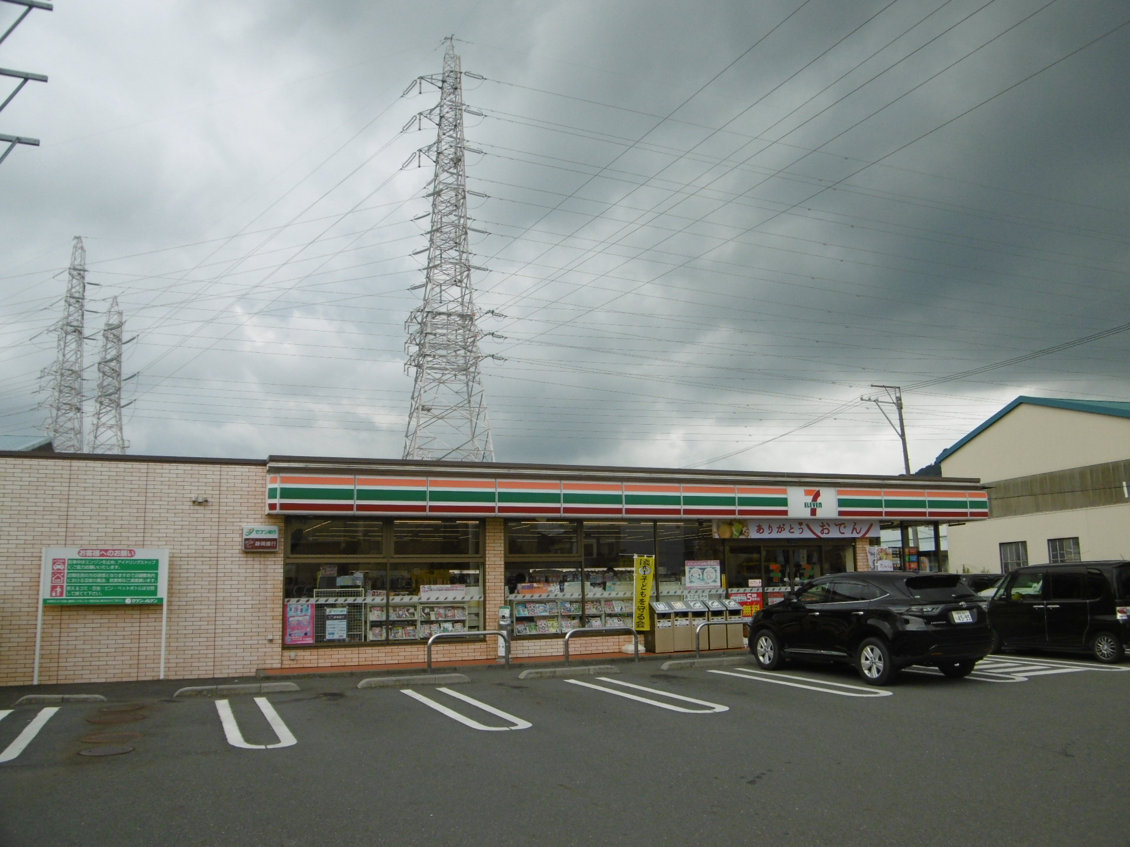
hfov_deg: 56.8
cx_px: 565
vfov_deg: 44.2
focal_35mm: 32
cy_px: 424
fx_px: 1045
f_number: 3.5
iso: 100
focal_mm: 5.8
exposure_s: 1/500
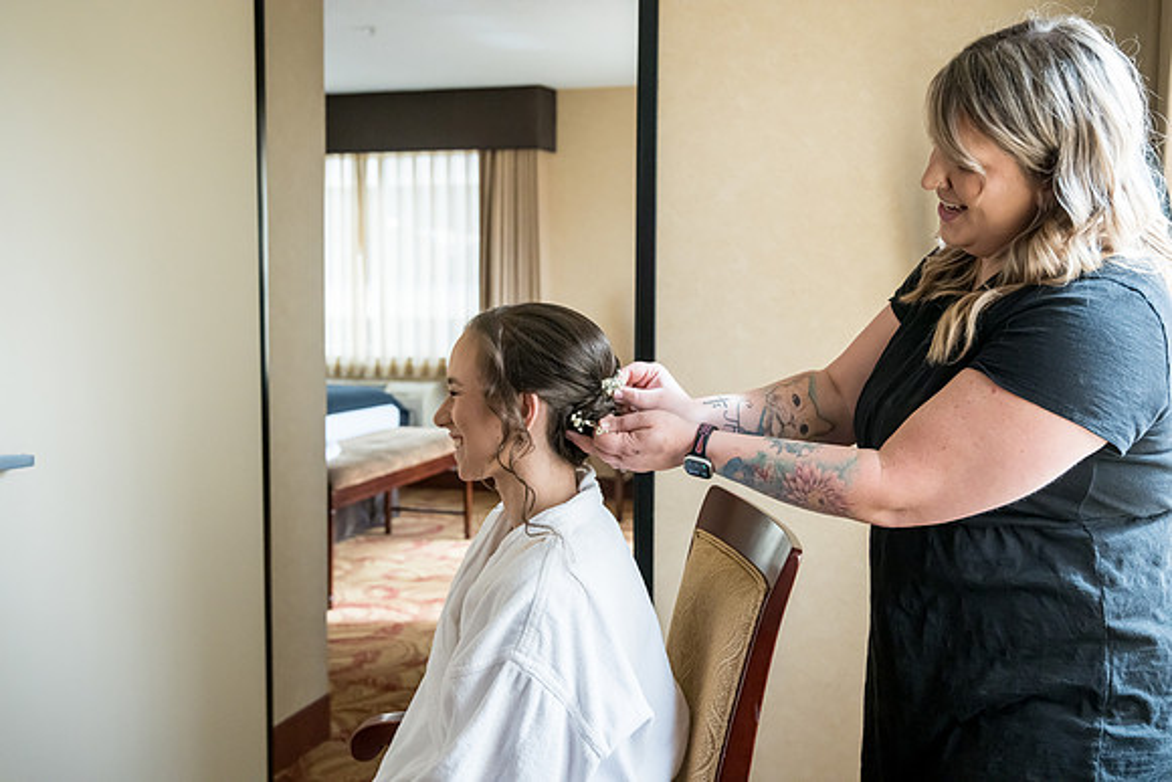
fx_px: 1302
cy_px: 391
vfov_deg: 33.4
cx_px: 586
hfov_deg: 48.4
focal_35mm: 40
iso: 2000
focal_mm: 40
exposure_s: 1/320
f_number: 4.5
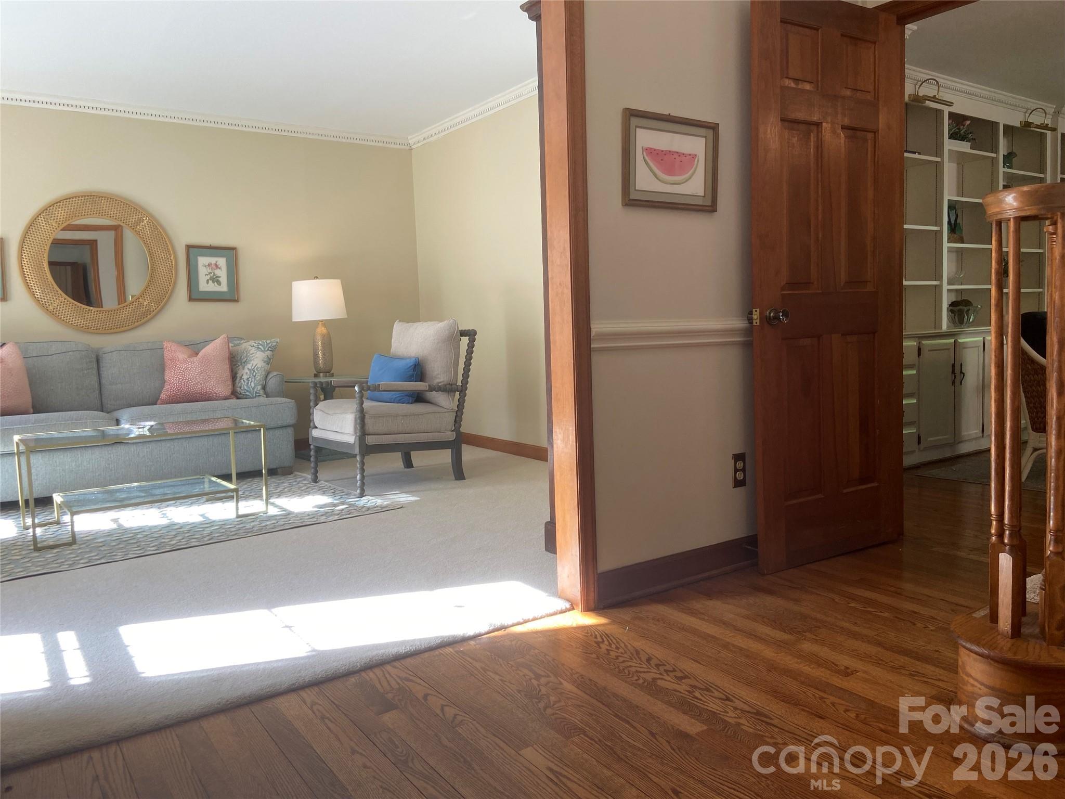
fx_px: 800
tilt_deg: -5.5
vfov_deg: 53.1
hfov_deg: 67.3
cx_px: 532
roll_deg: +1.7
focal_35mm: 26
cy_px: 400
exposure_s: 1/120
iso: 64
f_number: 1.8
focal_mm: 4.25
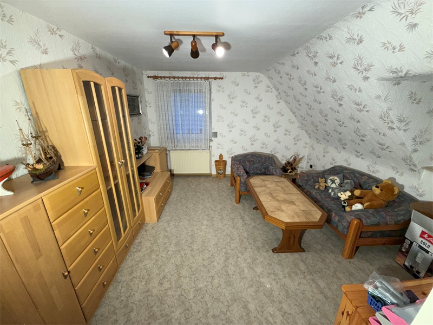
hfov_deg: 102.1
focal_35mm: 14
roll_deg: -0.2
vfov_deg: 85.7
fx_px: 175
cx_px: 216
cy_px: 162
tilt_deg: -17.2
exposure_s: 1/100
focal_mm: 2.22
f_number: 2.2
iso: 200
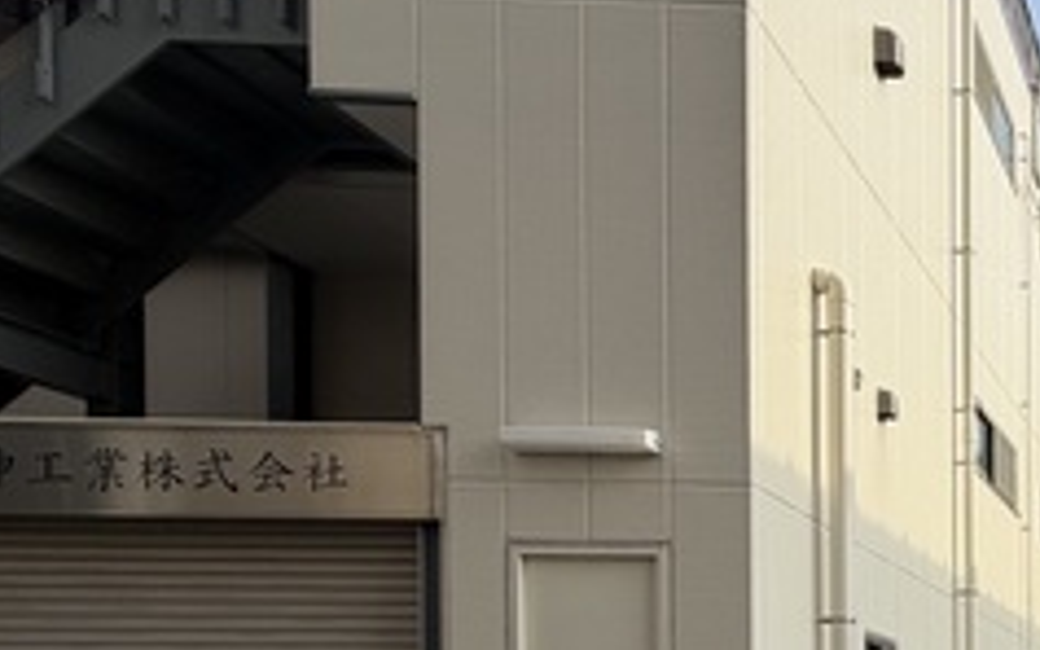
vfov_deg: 28.0
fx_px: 1133
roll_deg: +0.4
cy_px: 777
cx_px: 1352
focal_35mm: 40
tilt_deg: +0.2
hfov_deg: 34.6
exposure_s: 1/770
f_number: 2.2
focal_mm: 2.22
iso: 32
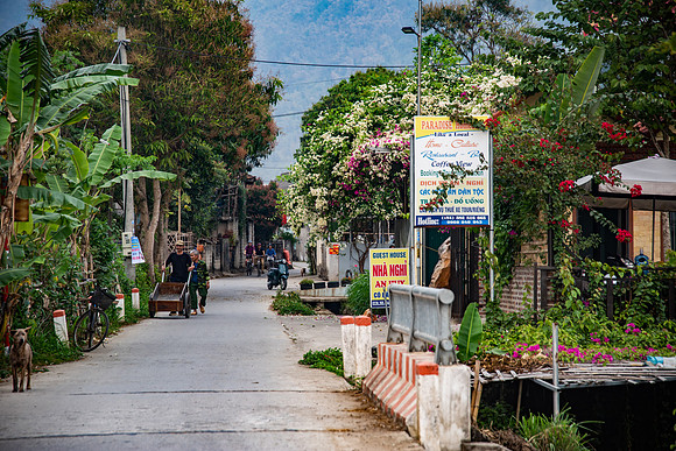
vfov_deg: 13.0
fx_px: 1972
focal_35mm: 105
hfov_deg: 19.5
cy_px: 226
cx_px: 338
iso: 125
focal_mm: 105
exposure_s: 1/200
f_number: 4
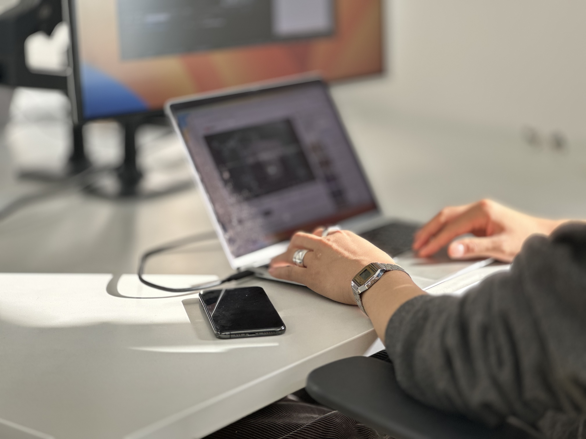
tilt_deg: -12.6
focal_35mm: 77
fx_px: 1304
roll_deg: +0.8
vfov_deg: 19.1
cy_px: 220
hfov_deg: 25.3
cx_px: 293
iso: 100
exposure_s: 1/121
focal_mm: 9
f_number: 2.8
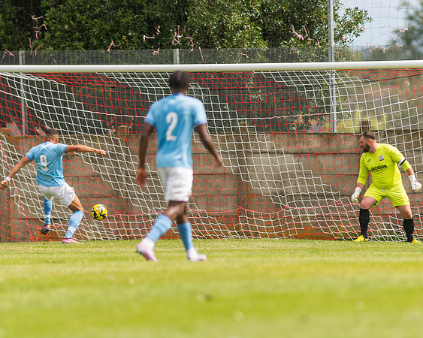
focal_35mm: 507
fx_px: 6342
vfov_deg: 3.1
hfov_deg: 3.8
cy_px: 169
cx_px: 253
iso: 100
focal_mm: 300
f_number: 2.8
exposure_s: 1/2000
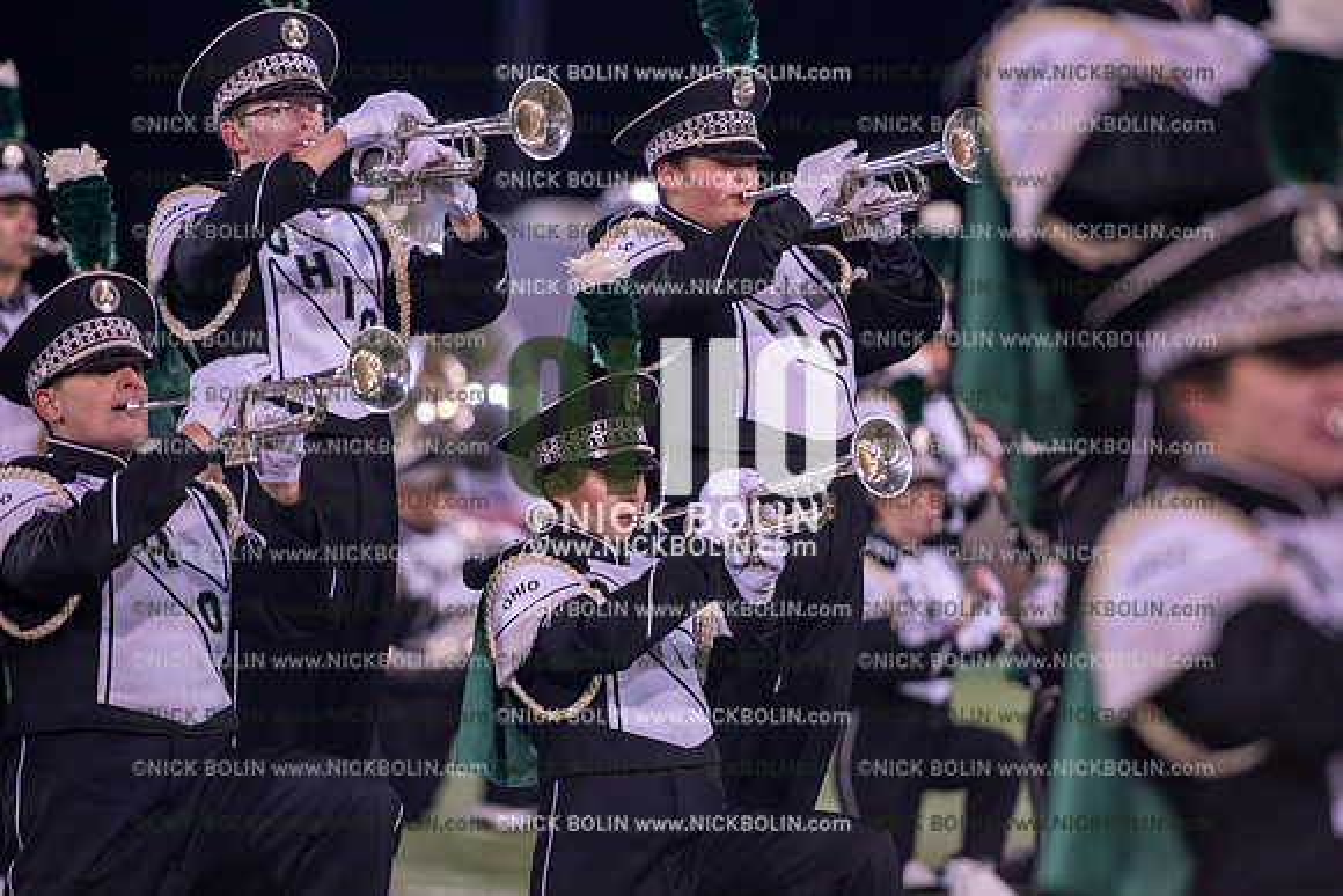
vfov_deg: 6.9
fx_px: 7463
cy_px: 448
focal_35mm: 200
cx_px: 672
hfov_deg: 10.3
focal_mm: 200
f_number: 2.8
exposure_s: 1/1250
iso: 2500
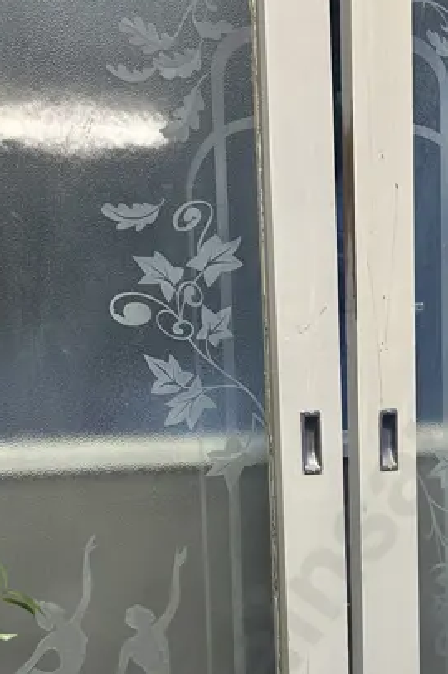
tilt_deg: -14.9
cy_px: 548
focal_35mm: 63
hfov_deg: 21.3
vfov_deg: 31.0
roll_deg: -1.1
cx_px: 350
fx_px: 1178
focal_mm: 6.86
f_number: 1.78
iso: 125
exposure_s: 1/100
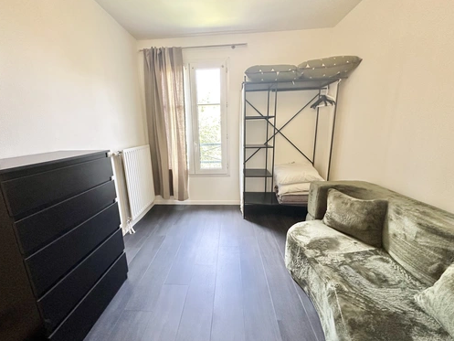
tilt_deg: -13.4
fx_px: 197
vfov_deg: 81.7
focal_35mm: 15
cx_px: 215
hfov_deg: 98.1
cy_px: 177
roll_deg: +1.8
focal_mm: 2.22
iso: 320
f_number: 2.2
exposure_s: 1/99
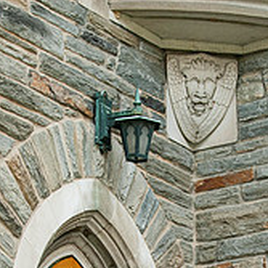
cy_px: 308
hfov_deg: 8.5
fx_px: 1804
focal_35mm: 206
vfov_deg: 8.4
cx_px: 136
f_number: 2.8
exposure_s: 1/4000
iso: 1600
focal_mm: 70
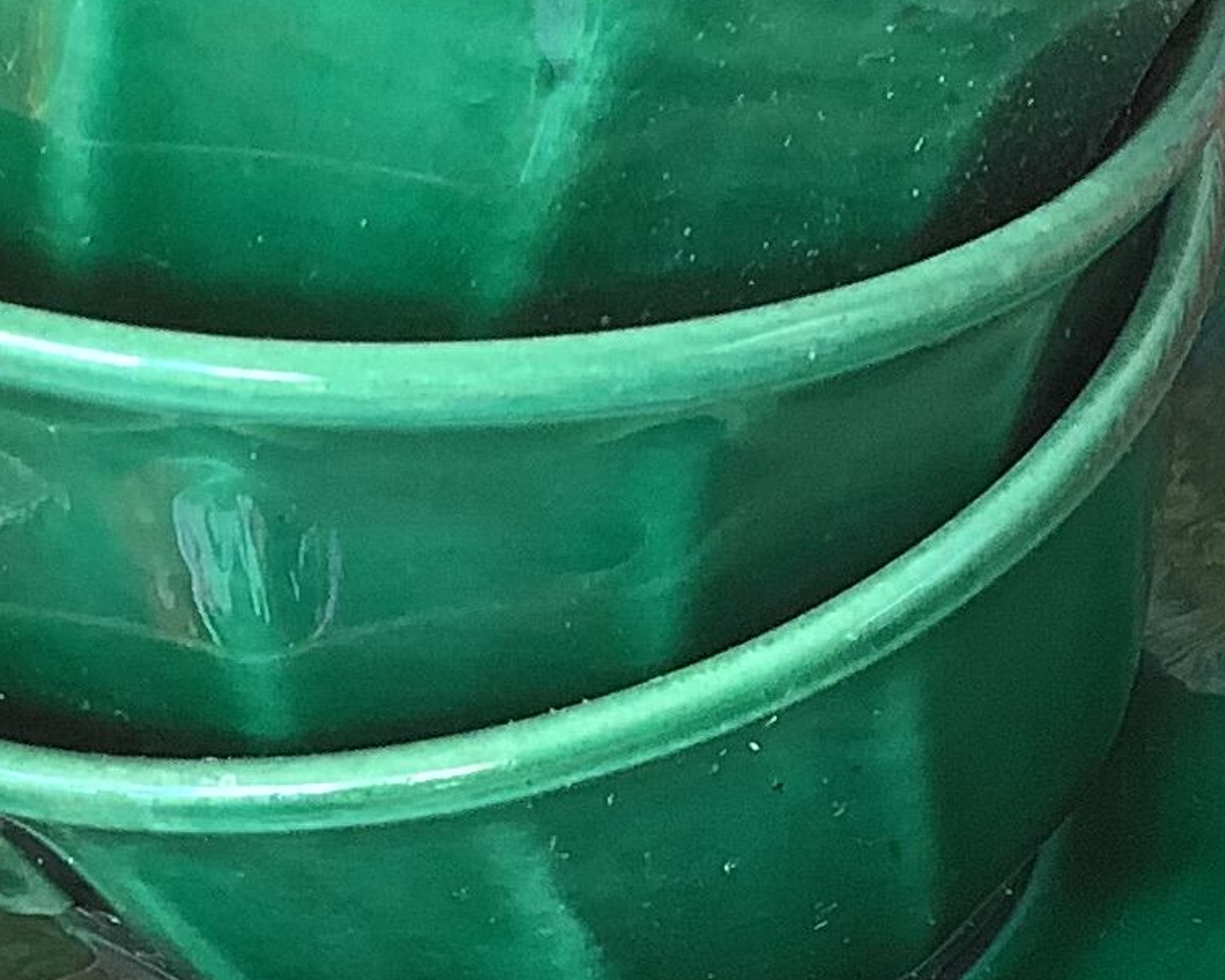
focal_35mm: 131
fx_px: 4749
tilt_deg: -54.8
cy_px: 1836
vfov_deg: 10.9
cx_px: 1985
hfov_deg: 13.6
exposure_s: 1/50
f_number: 2.4
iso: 50
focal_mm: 3.3
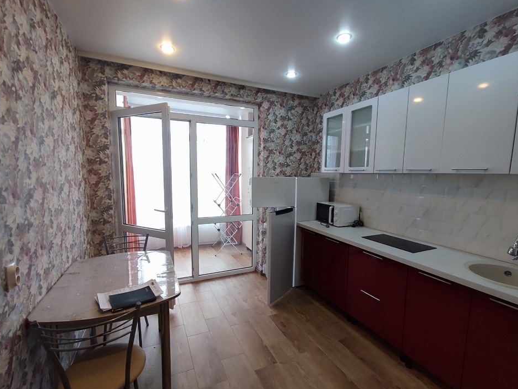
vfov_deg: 74.8
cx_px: 268
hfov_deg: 91.0
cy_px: 202
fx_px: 255
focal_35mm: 17
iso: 130
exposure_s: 1/100
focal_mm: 1.65
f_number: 2.2
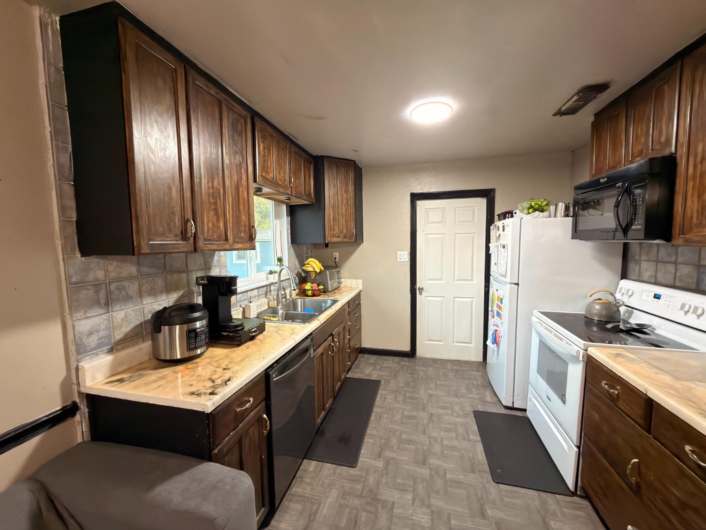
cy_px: 265
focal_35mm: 14
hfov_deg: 102.1
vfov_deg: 85.7
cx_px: 353
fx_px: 286
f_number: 2.2
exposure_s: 1/30
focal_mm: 2.22
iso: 320
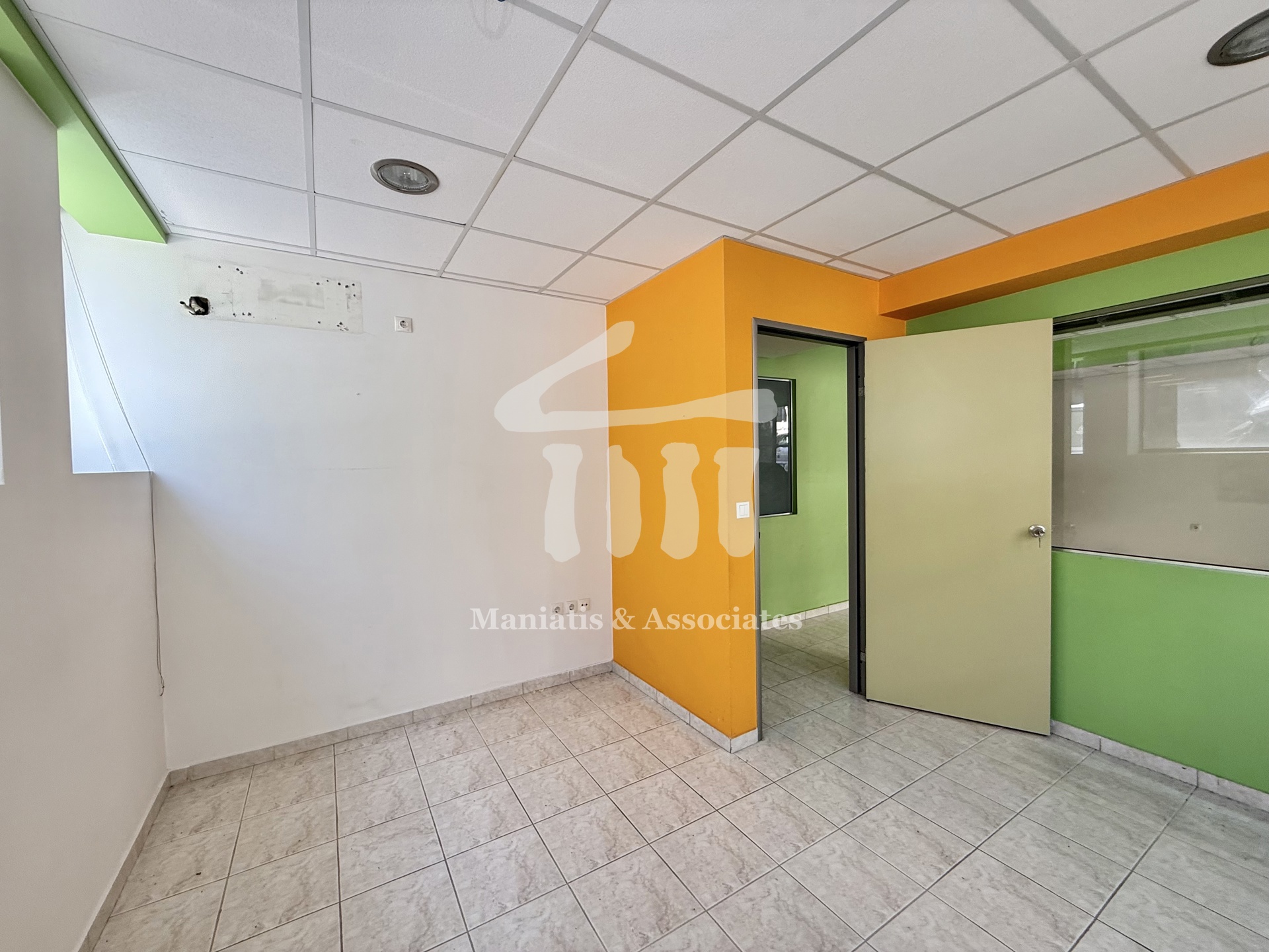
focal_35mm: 14
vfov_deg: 85.7
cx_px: 634
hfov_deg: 102.1
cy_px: 476
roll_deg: +1.3
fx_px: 513
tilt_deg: -1.6
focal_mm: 2.22
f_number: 2.2
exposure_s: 1/99
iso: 80
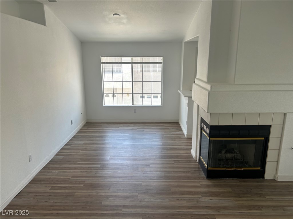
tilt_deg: -13.2
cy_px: 110
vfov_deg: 53.1
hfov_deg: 67.3
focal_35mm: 26
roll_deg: +0.3
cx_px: 146
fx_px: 220
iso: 40
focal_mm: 5.7
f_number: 1.5
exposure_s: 1/242
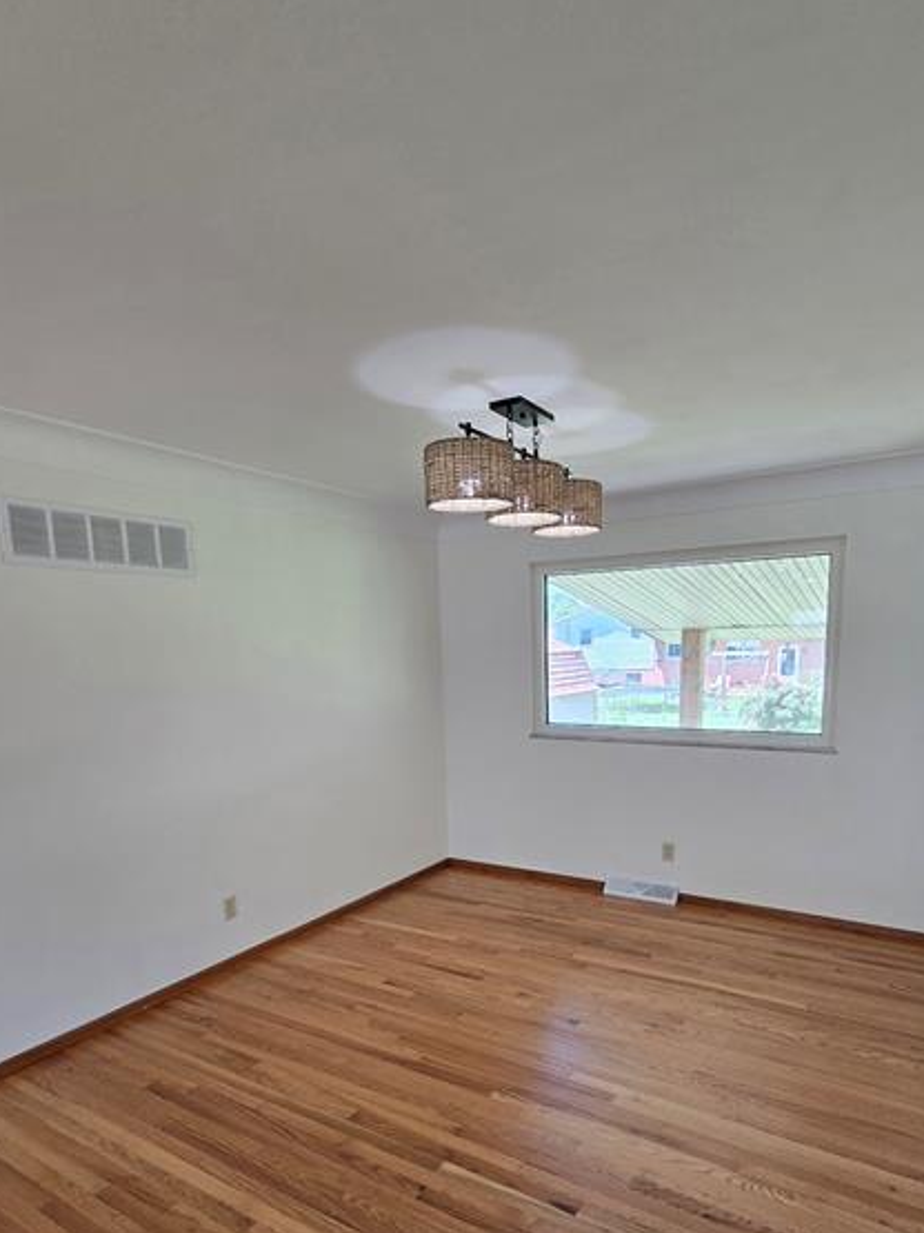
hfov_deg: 71.5
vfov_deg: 86.5
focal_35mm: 18
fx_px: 641
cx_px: 484
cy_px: 746
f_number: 2.2
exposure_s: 1/62.5
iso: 64
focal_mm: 2.2
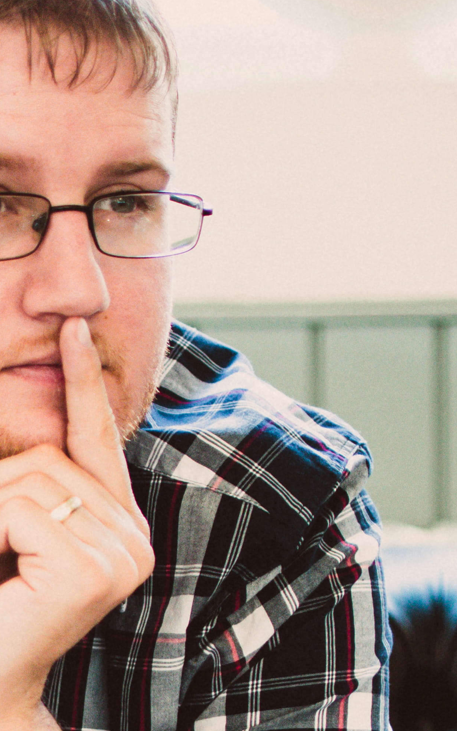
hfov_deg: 8.0
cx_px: -109
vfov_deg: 12.7
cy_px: 797
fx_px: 3240
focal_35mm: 163
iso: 125
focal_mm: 35
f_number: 1.8
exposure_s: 1/160
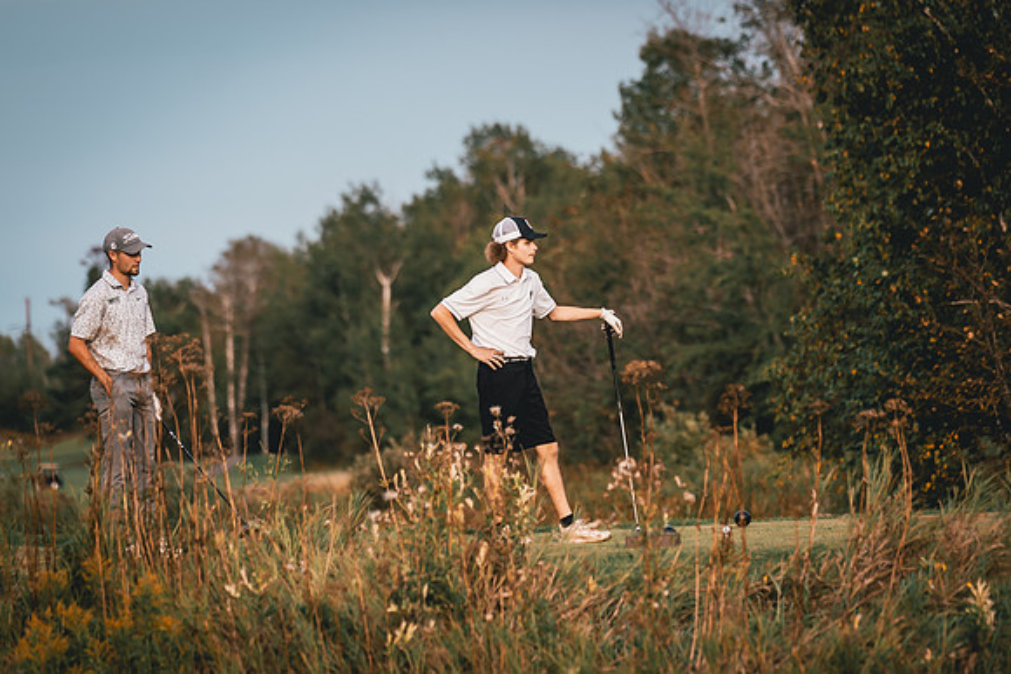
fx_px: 6584
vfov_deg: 5.9
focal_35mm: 234
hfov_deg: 8.8
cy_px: 337
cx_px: 517
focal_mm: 150
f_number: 2.8
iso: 200
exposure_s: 1/1000
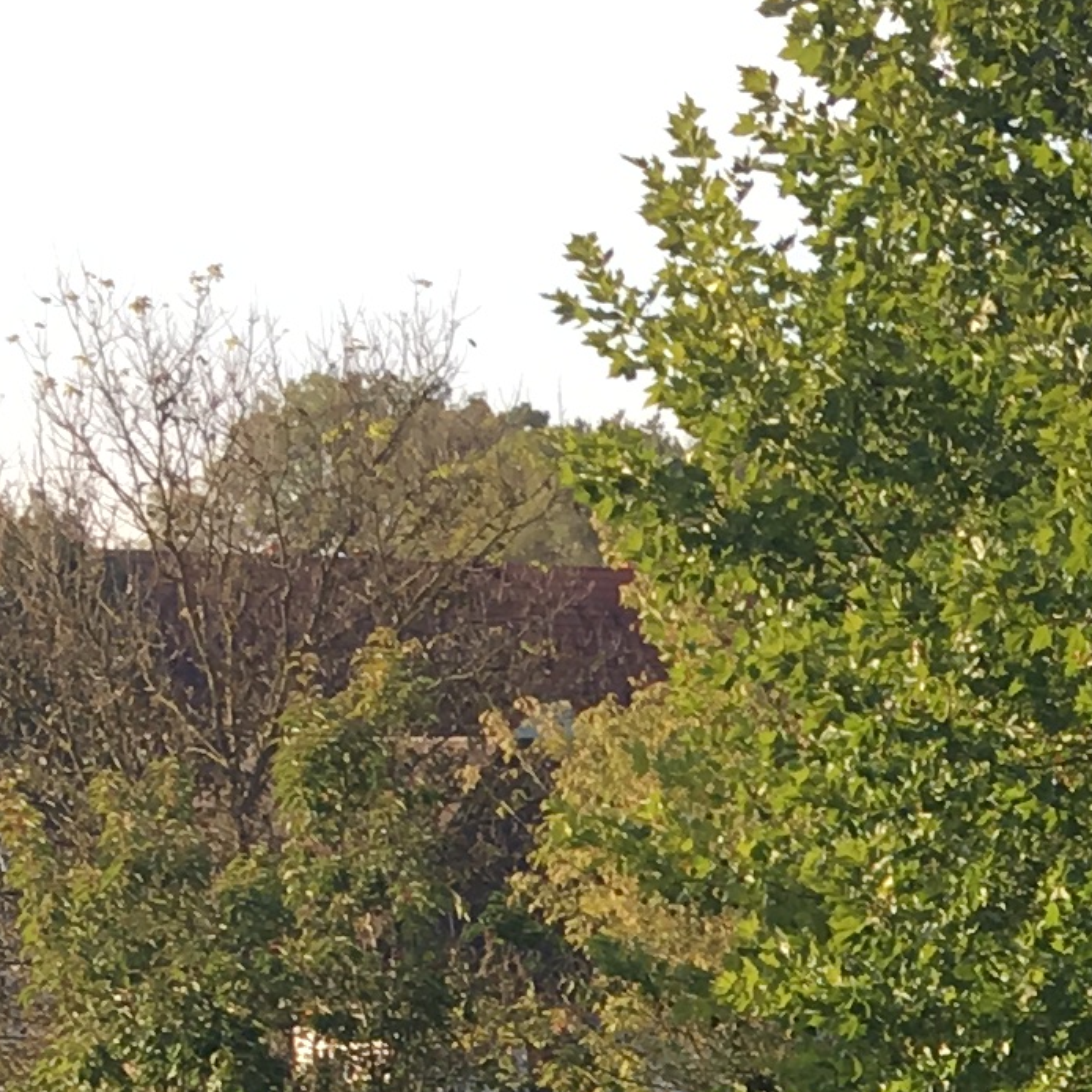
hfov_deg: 11.0
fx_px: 5318
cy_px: 1803
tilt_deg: -11.4
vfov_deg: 11.1
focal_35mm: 149
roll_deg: -1.2
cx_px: 1948
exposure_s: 1/370
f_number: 2.2
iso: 25
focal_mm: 4.15
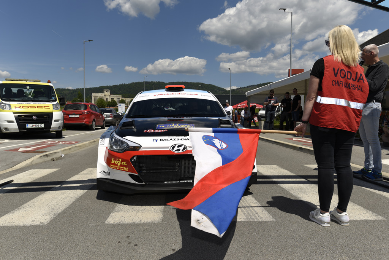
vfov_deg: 47.9
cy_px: 130
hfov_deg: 67.4
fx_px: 292
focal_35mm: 27
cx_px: 194
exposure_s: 1/250
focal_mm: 27
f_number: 7.1
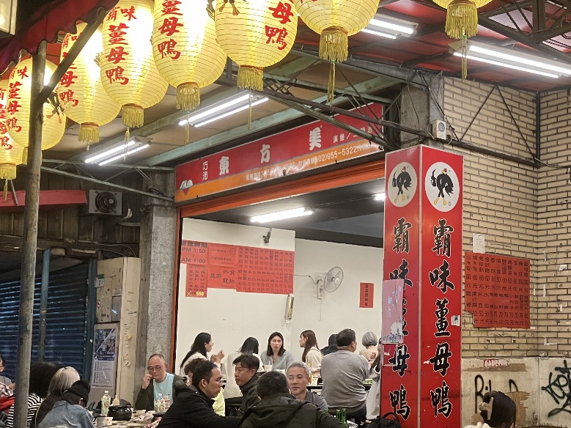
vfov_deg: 31.4
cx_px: 445
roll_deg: -0.9
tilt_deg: +5.8
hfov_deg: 39.8
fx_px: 759
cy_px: 262
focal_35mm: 46
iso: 160
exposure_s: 1/60
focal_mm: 3.99
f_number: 1.8
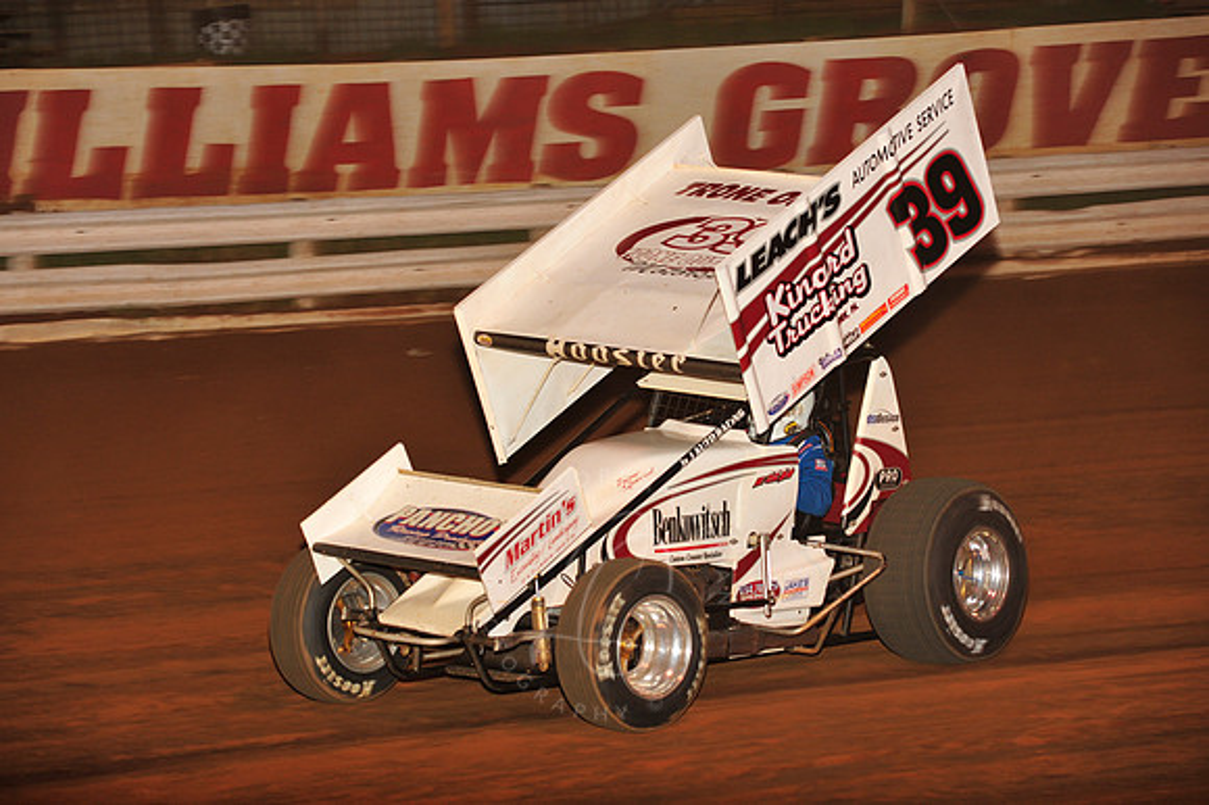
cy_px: 402
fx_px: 4867
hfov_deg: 14.2
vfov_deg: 9.5
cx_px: 604
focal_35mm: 145
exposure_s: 1/320
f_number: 6.3
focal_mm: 145
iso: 800
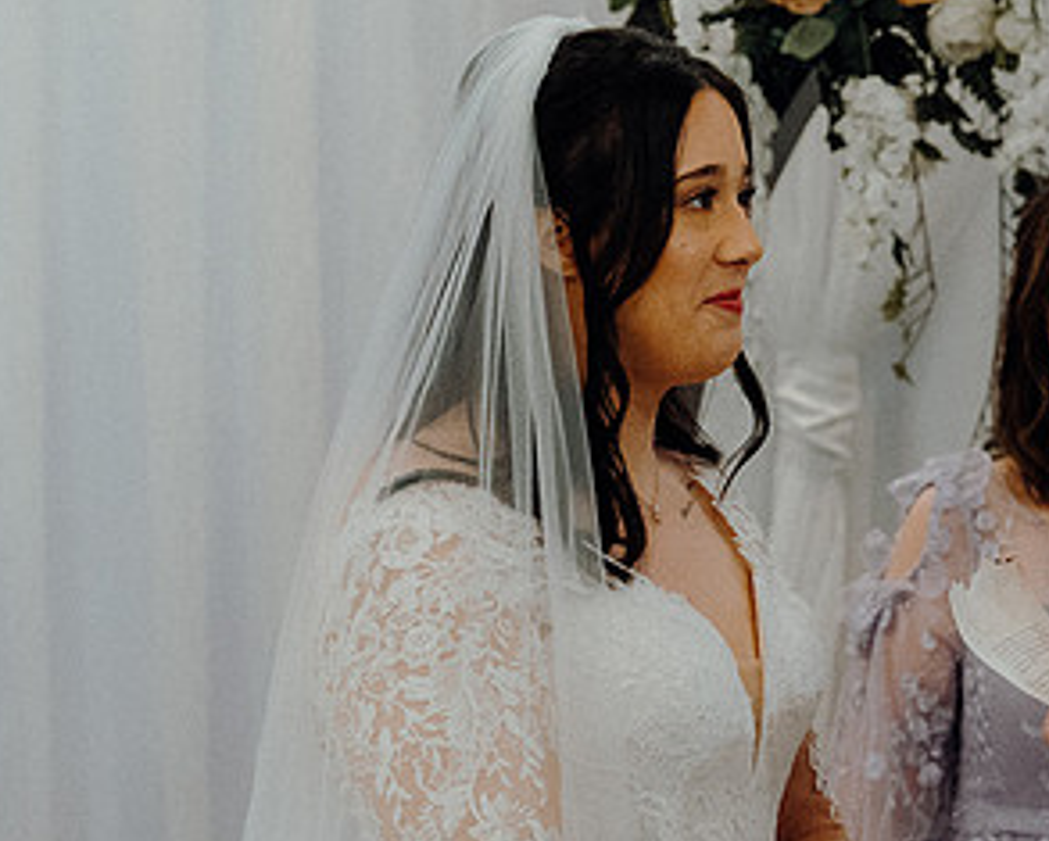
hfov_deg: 10.6
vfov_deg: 8.6
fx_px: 5594
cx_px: 985
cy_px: 567
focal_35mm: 180
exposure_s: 1/200
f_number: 3.5
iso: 5000
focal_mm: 65
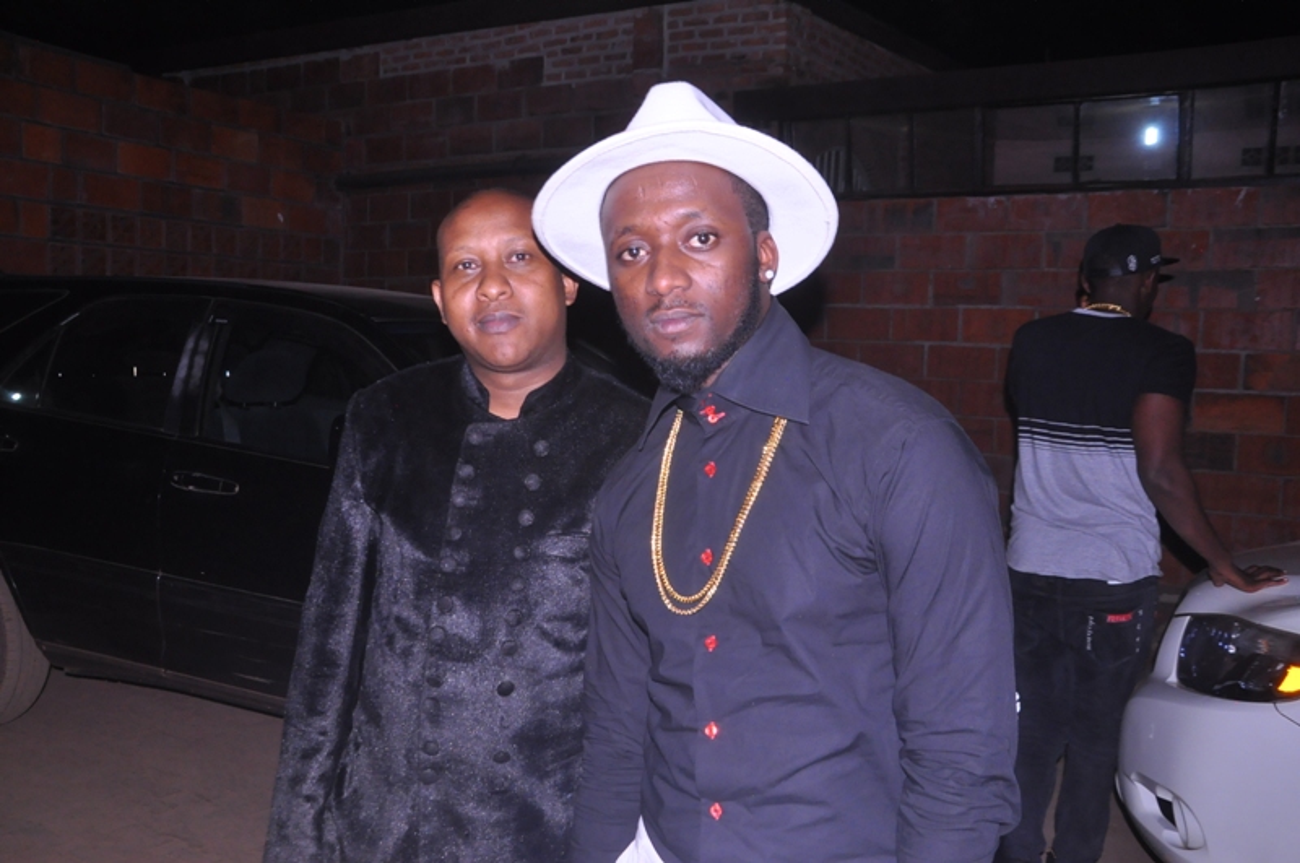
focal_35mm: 36
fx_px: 1298
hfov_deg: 53.2
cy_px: 432
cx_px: 650
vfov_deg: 36.8
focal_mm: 24
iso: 1000
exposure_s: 1/60
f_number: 5.6
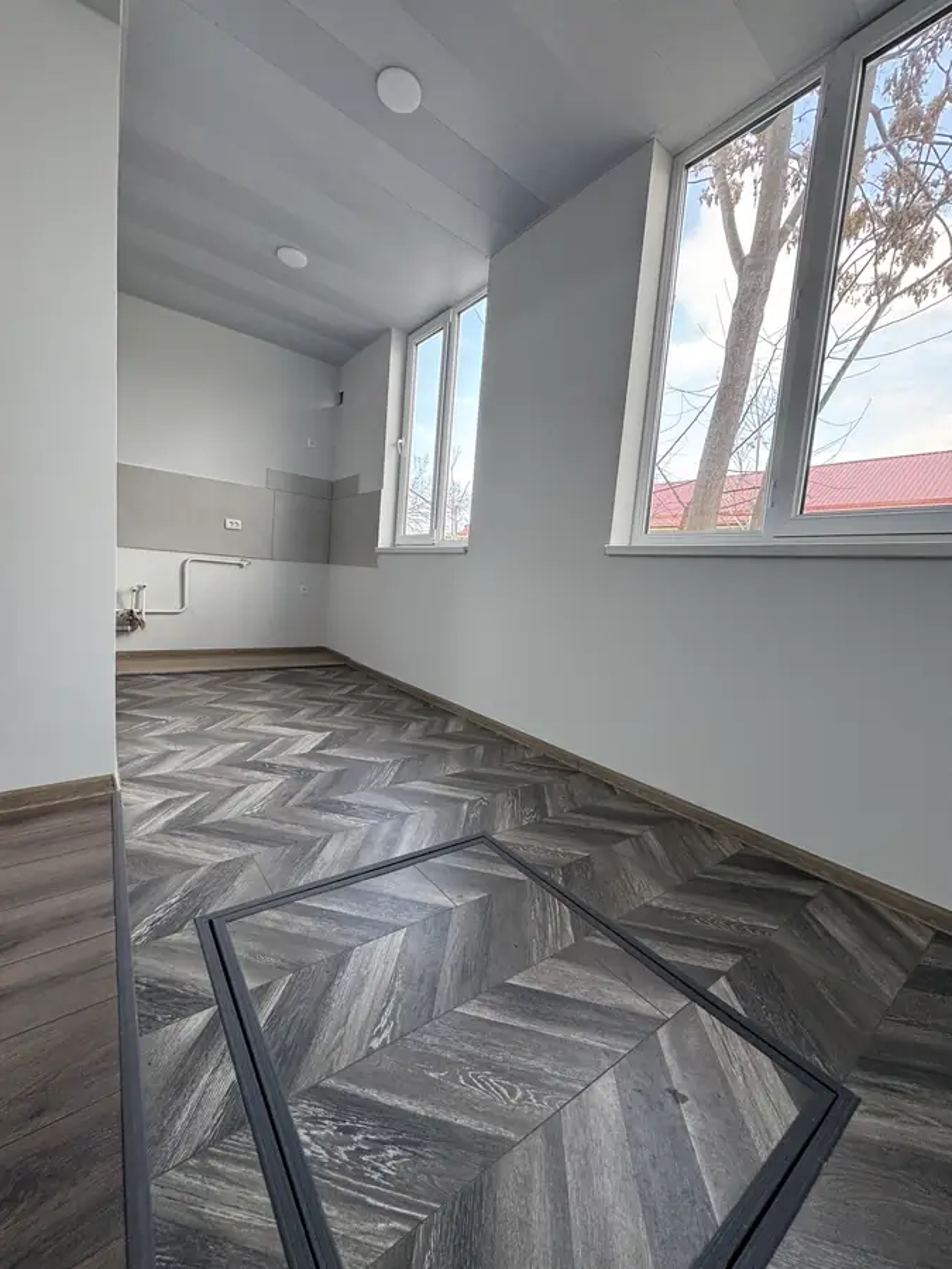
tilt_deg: -4.8
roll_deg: -4.8
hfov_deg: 85.7
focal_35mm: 14
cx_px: 476
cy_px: 634
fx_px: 513
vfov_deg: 102.1
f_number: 2.2
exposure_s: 1/100
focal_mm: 2.22
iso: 160
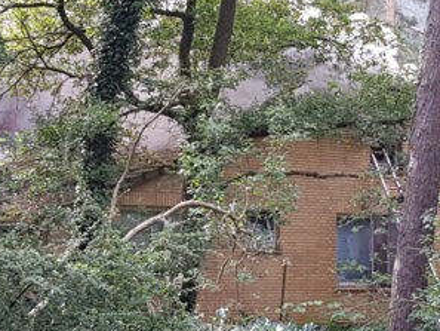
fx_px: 445
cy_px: 159
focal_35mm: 35
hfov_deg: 52.6
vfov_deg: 40.7
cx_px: 227
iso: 40
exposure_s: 1/130
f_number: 1.7
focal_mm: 4.2
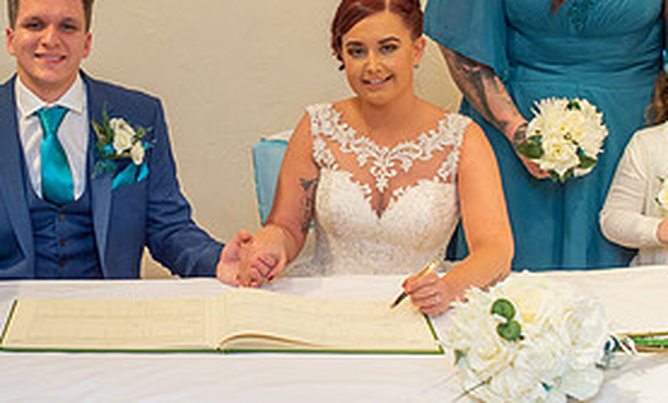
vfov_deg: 16.1
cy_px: 131
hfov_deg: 26.0
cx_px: 153
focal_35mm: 79
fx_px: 1424
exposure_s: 1/80
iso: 640
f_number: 4
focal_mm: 35
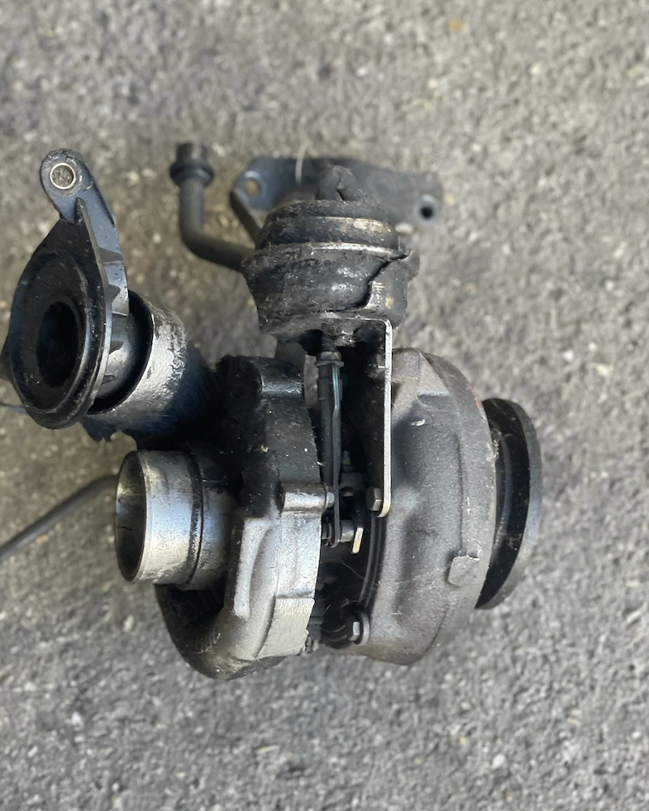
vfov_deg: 27.5
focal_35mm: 69
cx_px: 314
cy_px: 424
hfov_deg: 22.2
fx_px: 1656
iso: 160
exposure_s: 1/122
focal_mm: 6
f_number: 2
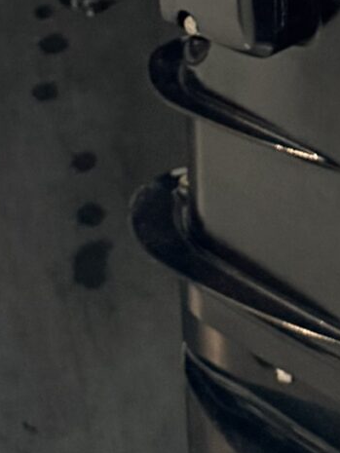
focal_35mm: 132
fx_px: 1728
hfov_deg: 11.1
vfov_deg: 13.2
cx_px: 334
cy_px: -409
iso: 800
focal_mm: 6.76
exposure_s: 1/49
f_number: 1.78
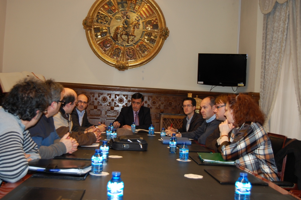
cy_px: 100
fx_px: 351
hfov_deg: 46.5
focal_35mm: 42
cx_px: 150
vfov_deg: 31.8
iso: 400
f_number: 4.2
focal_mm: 28
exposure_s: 1/60
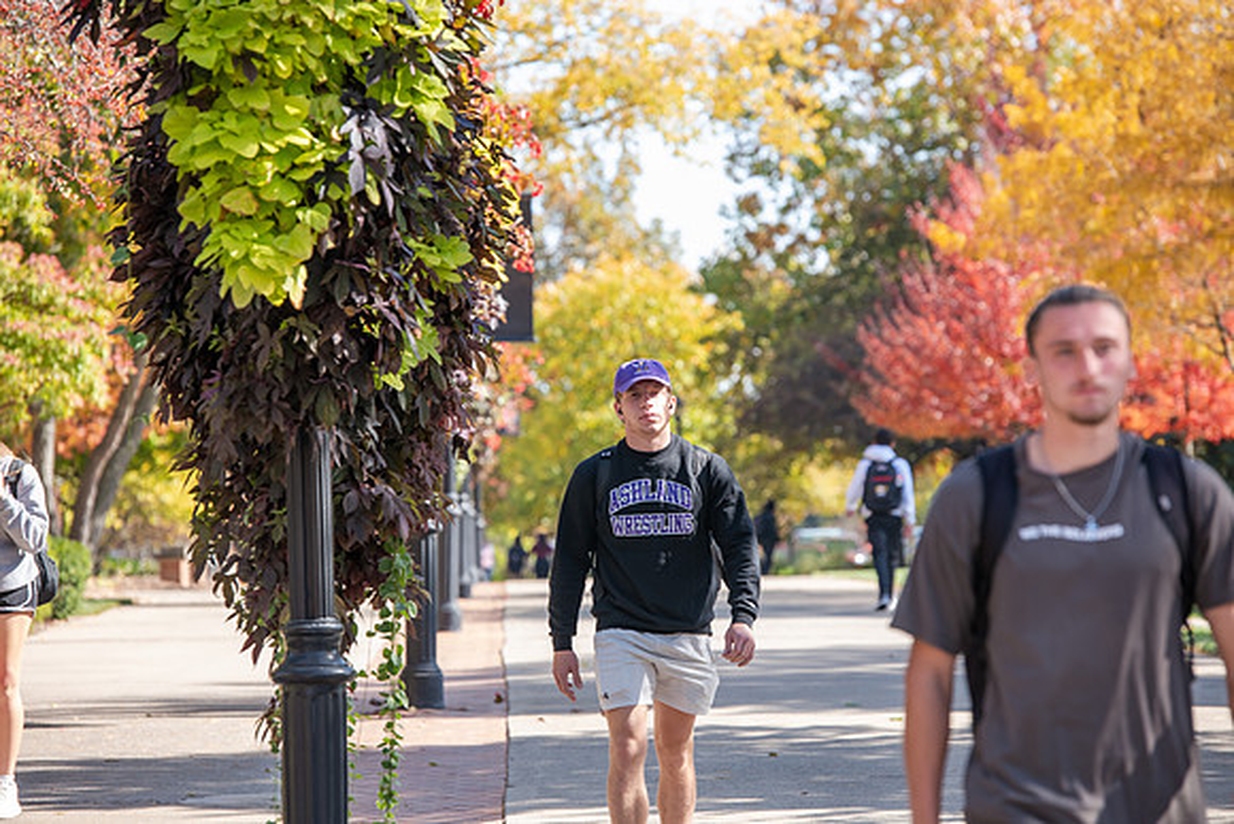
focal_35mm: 175
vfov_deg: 7.9
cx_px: 617
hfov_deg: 11.7
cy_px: 412
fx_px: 6000
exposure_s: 1/160
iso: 160
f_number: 5.6
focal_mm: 175
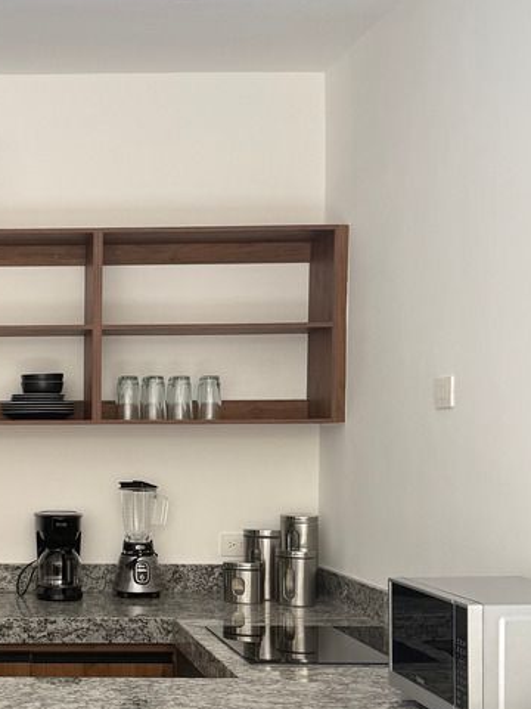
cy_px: 483
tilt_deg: -2.8
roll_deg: +0.0
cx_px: -41
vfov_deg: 31.9
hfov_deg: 23.1
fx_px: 1227
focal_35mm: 60
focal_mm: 6.76
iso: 80
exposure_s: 1/387
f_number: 1.78
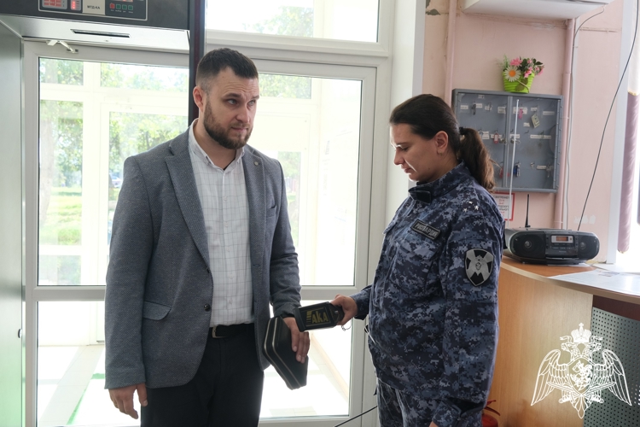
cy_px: 214
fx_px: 551
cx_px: 320
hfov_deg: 60.3
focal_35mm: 31
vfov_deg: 42.3
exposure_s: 1/80
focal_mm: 20.5
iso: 320
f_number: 4
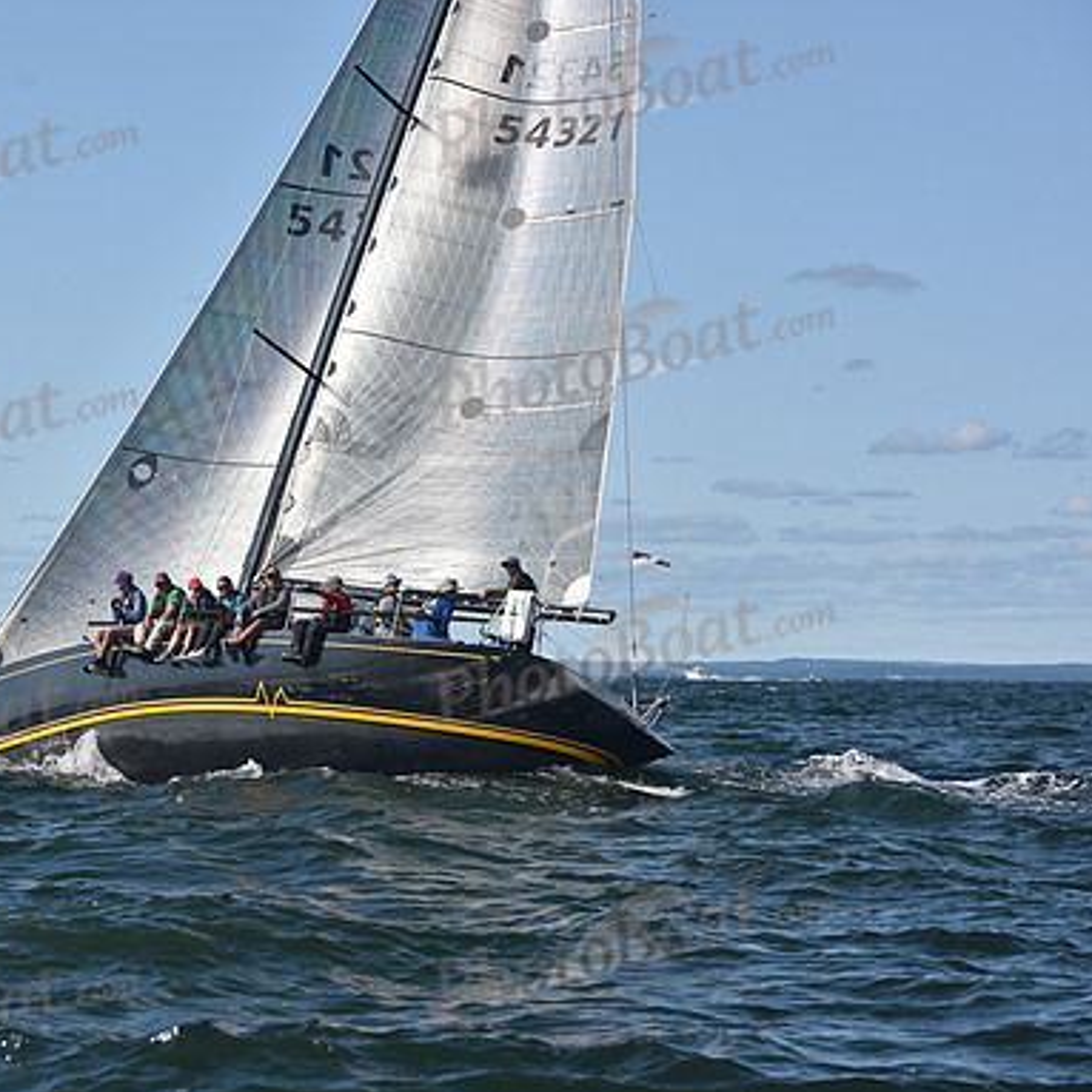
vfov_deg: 15.0
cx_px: 288
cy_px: 546
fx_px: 4140
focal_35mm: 116
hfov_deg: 15.0
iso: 250
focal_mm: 90
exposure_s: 1/800
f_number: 7.1
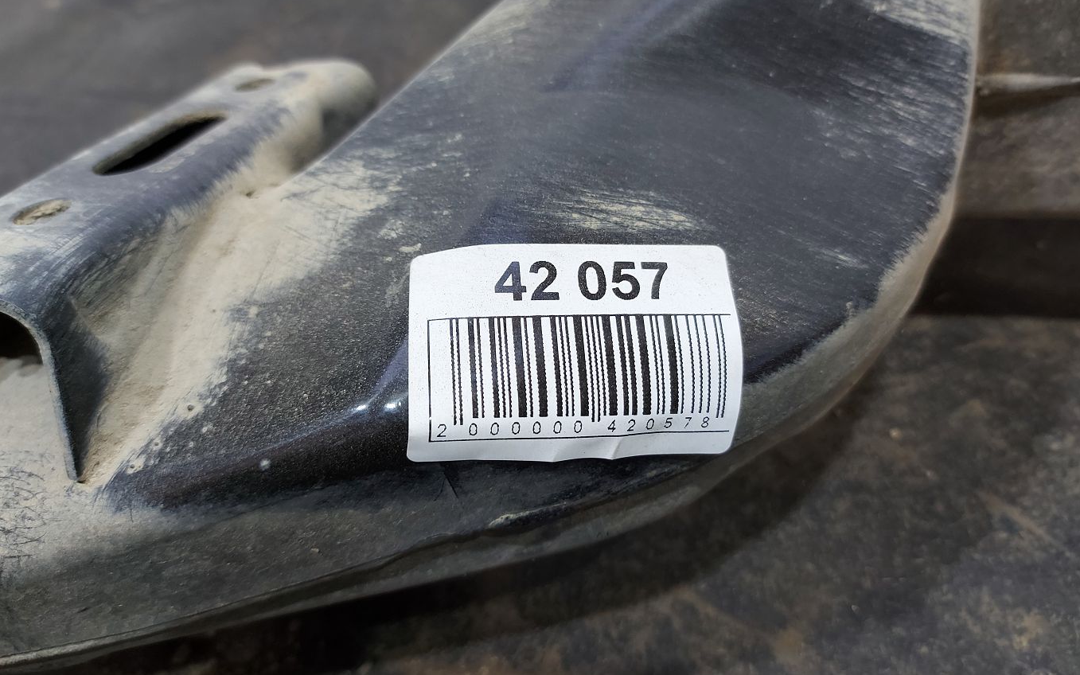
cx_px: 538
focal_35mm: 26
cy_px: 308
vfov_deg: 47.5
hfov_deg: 70.4
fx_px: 765
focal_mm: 5.23
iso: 160
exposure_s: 1/50
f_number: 1.8
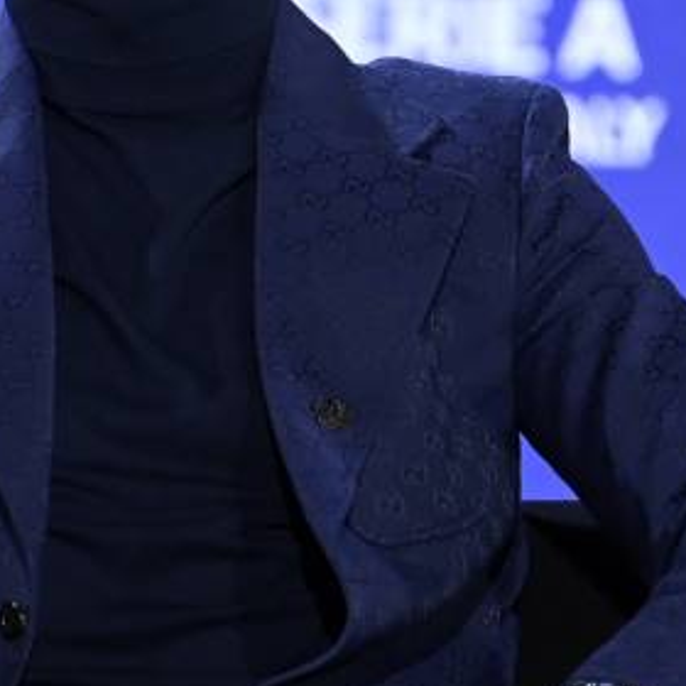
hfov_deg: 1.1
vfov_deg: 1.1
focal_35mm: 1545
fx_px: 34640
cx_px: 414
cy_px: 265
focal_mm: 340
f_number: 5
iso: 2500
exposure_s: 1/200
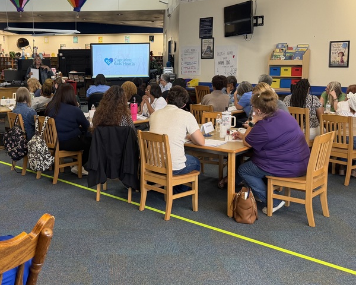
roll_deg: +0.5
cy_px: 119
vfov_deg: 37.2
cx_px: 113
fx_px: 421
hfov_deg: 45.0
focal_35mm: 40
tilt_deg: -7.9
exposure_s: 1/120
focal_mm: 6.76
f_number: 1.78
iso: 250
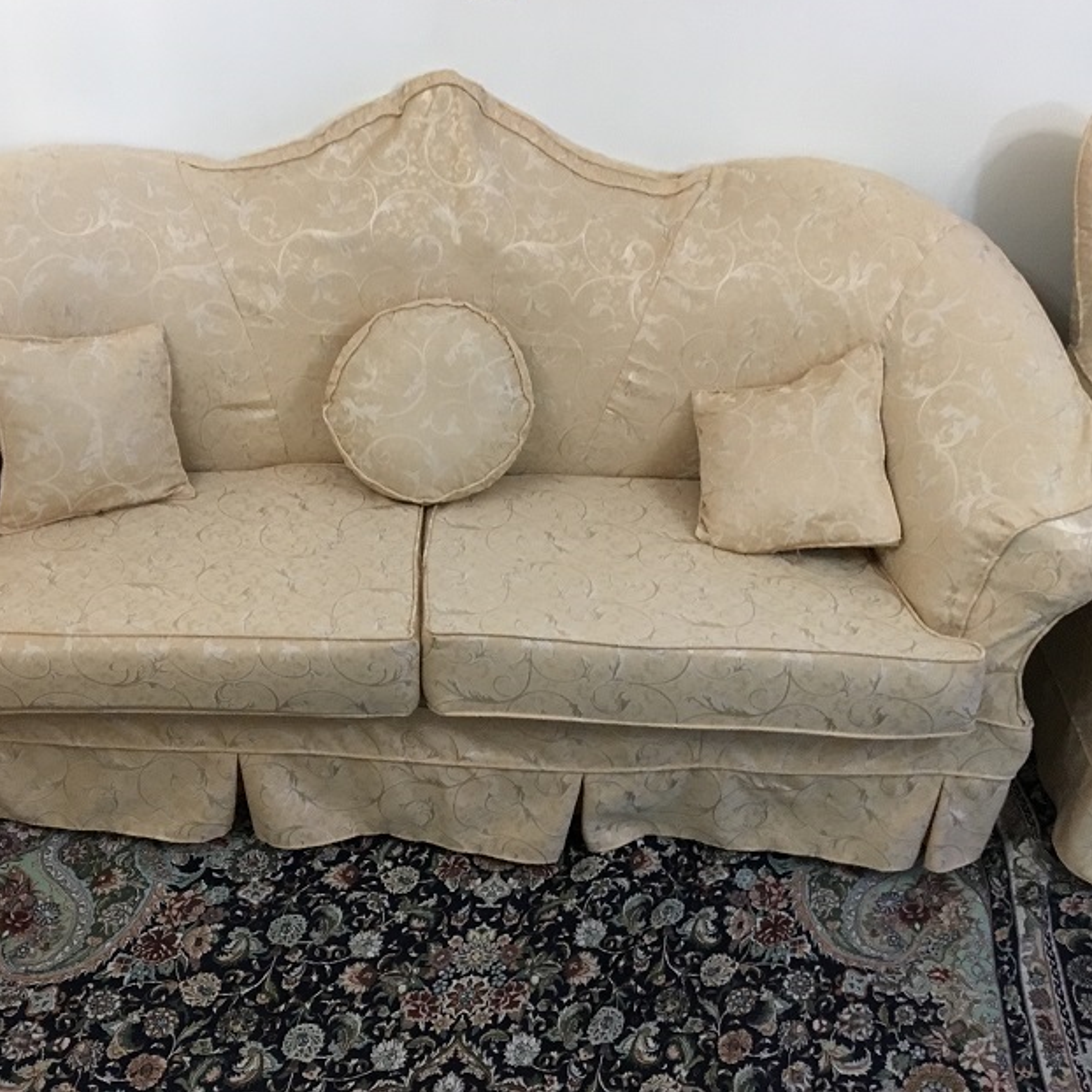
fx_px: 1249
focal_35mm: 35
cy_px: 535
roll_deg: -1.3
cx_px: 434
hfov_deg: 46.9
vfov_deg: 47.2
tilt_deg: -33.5
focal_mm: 4.15
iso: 200
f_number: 2.2
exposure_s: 1/25
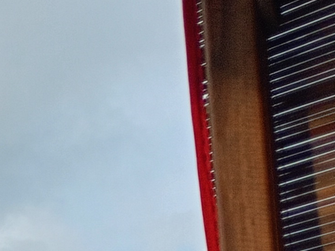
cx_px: -705
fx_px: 1723
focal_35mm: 178
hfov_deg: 8.9
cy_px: 632
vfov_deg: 7.7
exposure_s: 1/352
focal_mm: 4.7
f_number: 1.79
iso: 100
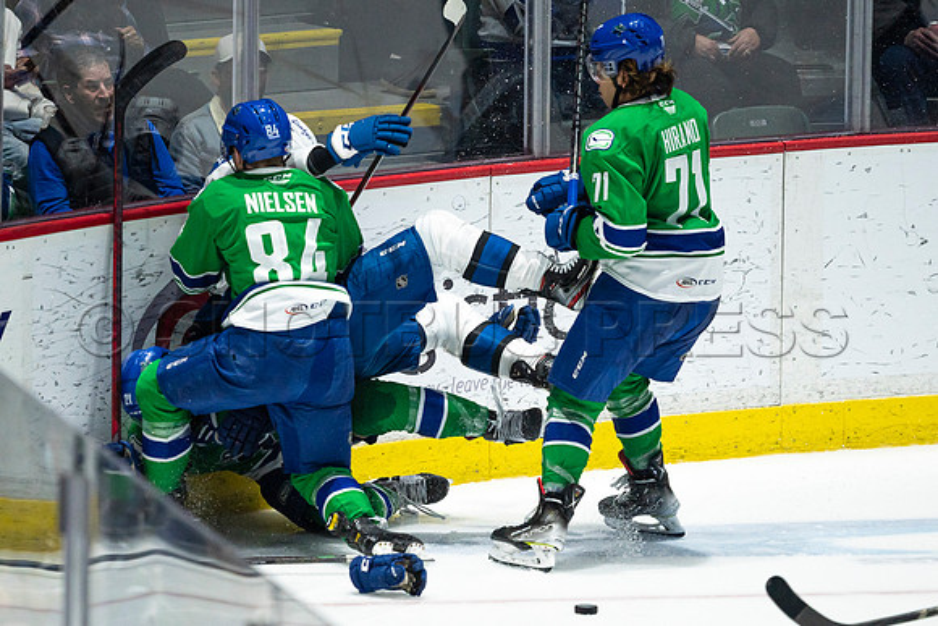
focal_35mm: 846
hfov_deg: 2.4
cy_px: 288
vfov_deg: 1.6
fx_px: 22037
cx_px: 476
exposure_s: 1/1000
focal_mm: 600
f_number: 4
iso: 1600
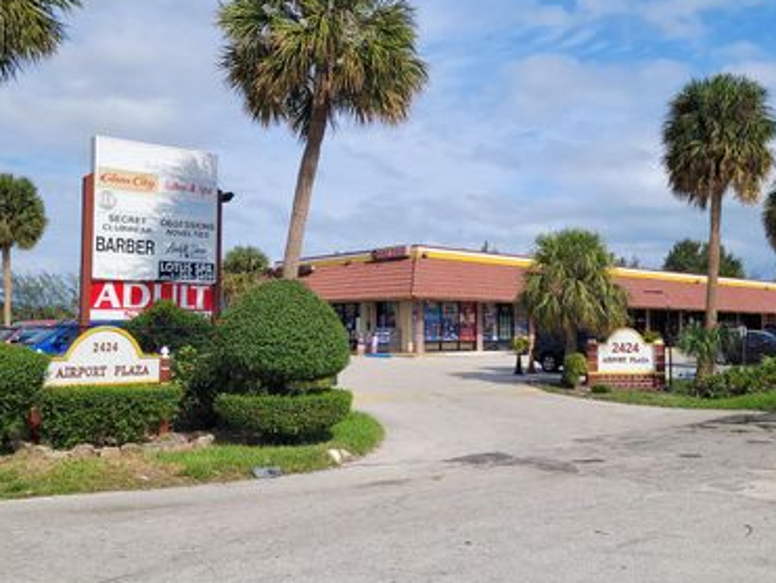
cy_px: 298
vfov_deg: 40.8
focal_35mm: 35
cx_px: 450
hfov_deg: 52.4
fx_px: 785
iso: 40
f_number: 1.8
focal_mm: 5.4
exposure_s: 1/3892
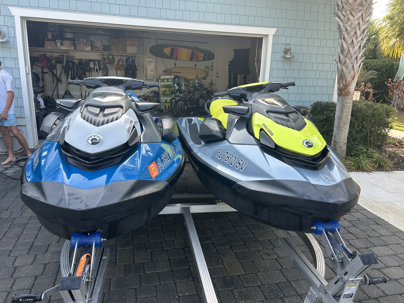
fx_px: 303
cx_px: 202
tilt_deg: -13.5
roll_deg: -1.5
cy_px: 152
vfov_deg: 53.1
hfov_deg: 67.3
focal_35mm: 26
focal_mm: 5.7
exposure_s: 1/357
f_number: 1.5
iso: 50
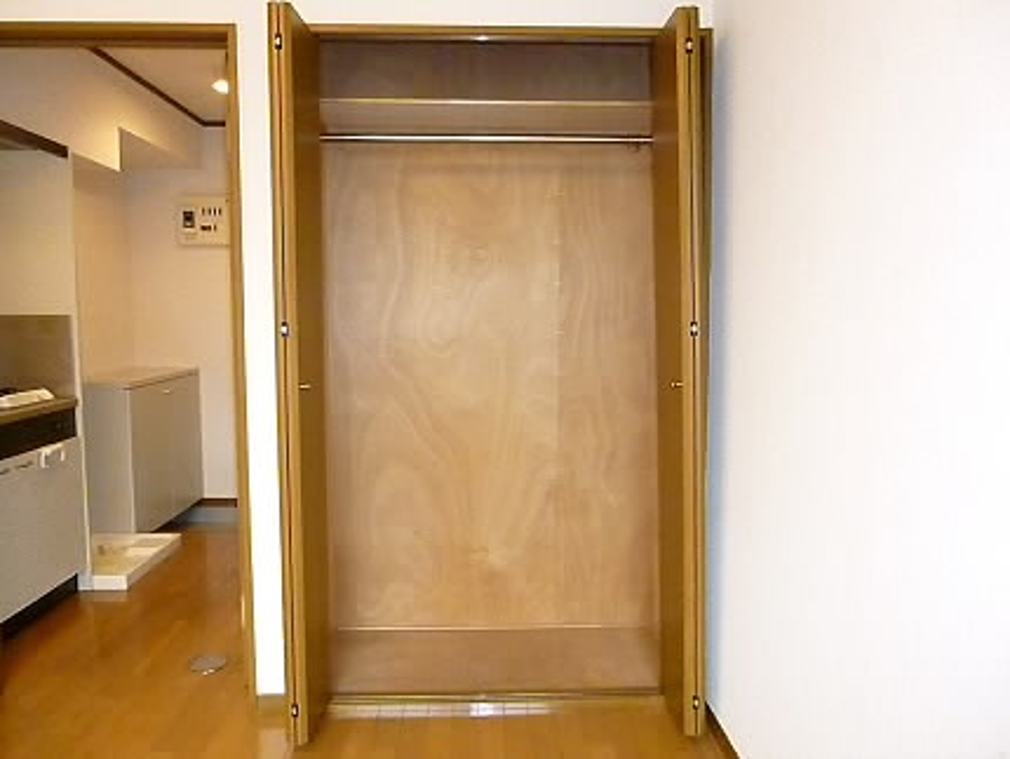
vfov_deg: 54.9
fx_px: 730
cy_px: 380
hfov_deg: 69.4
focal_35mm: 25
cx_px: 505
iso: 1600
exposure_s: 1/100
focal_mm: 4.5
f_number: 3.1
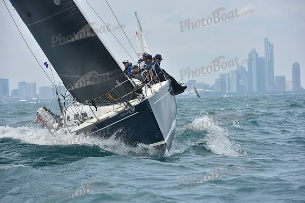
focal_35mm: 200
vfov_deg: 6.9
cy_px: 102
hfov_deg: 10.3
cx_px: 152
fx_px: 1695
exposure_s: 1/800
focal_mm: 200
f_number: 10
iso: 250
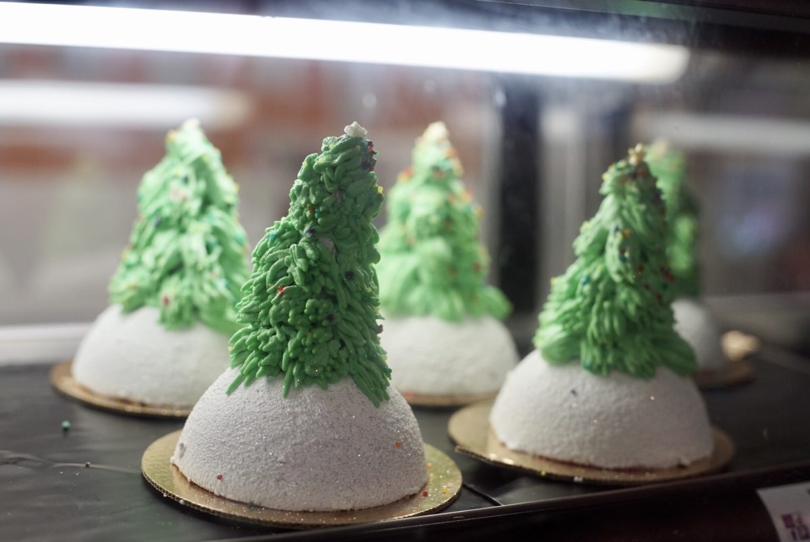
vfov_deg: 27.0
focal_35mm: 50
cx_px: 405
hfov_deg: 39.6
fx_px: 1126
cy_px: 271
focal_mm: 50
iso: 640
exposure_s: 1/160
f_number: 4
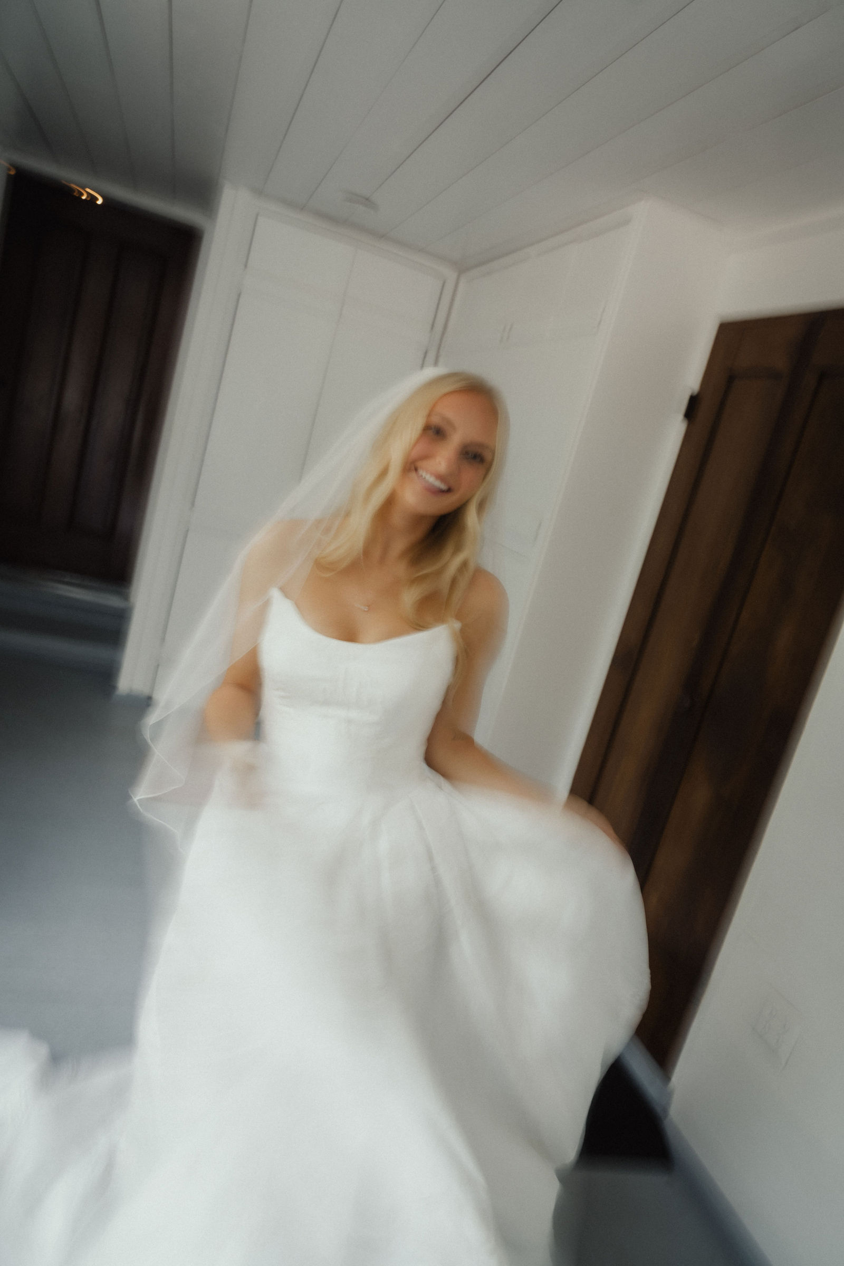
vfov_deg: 71.5
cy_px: 633
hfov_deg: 51.3
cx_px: 422
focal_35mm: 25
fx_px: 879
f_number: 5
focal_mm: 25
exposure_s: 1/10
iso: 320
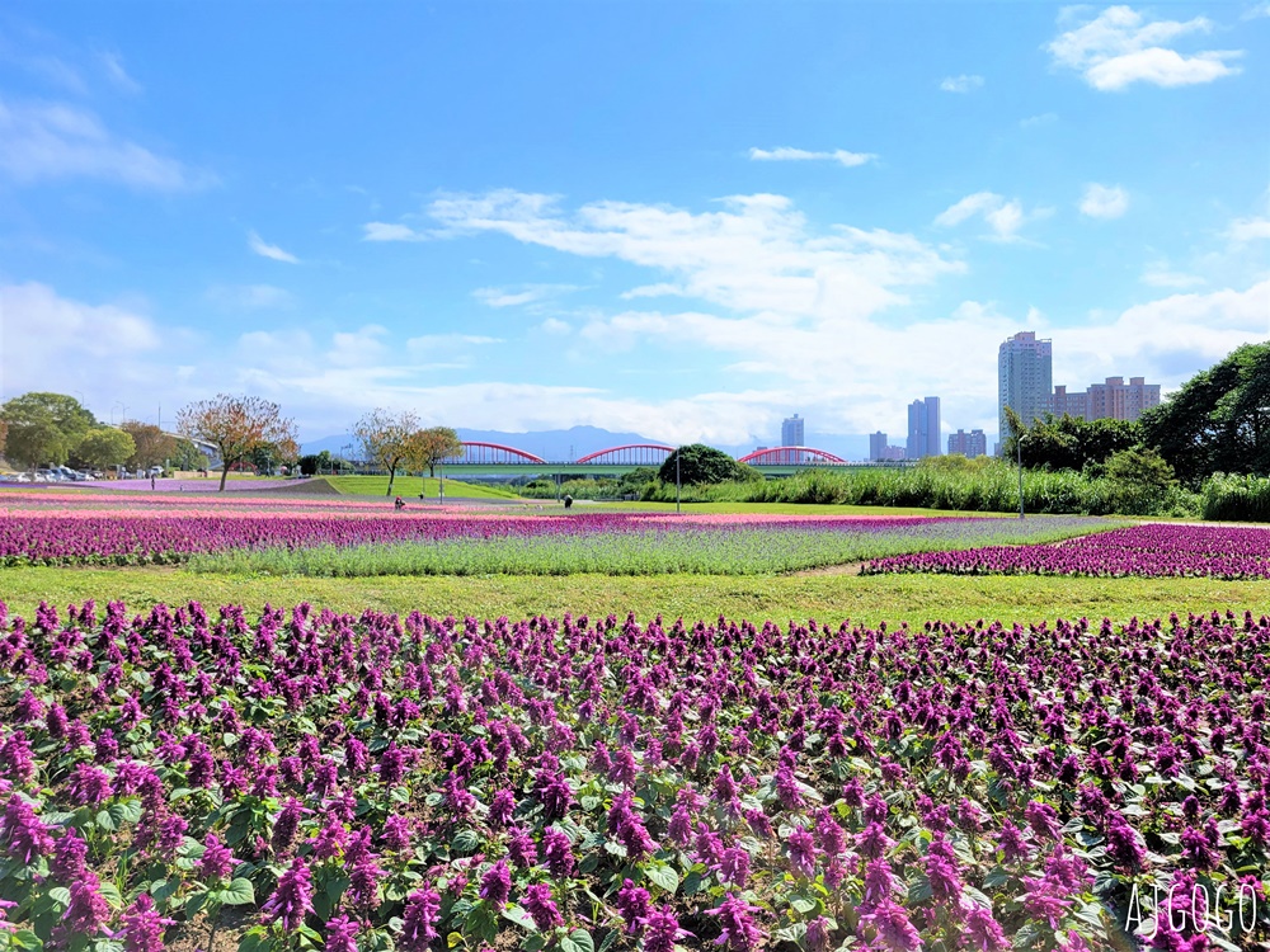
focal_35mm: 26
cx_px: 635
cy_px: 476
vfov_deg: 53.1
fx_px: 954
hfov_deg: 67.3
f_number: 1.8
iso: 40
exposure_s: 1/3134
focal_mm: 5.4
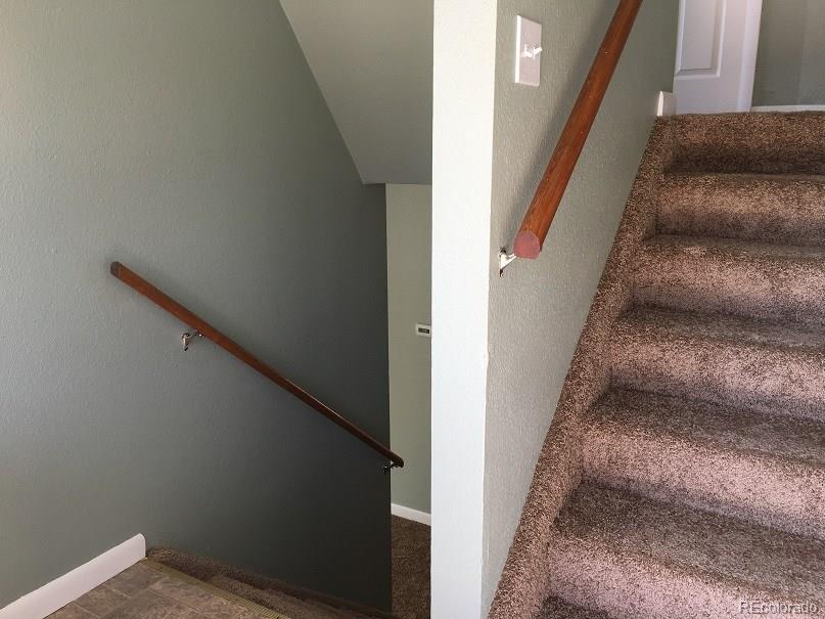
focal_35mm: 29
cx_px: 412
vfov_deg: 48.2
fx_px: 691
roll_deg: -0.3
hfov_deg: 61.7
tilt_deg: -11.5
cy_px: 310
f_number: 2.2
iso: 32
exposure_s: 1/40
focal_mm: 4.15
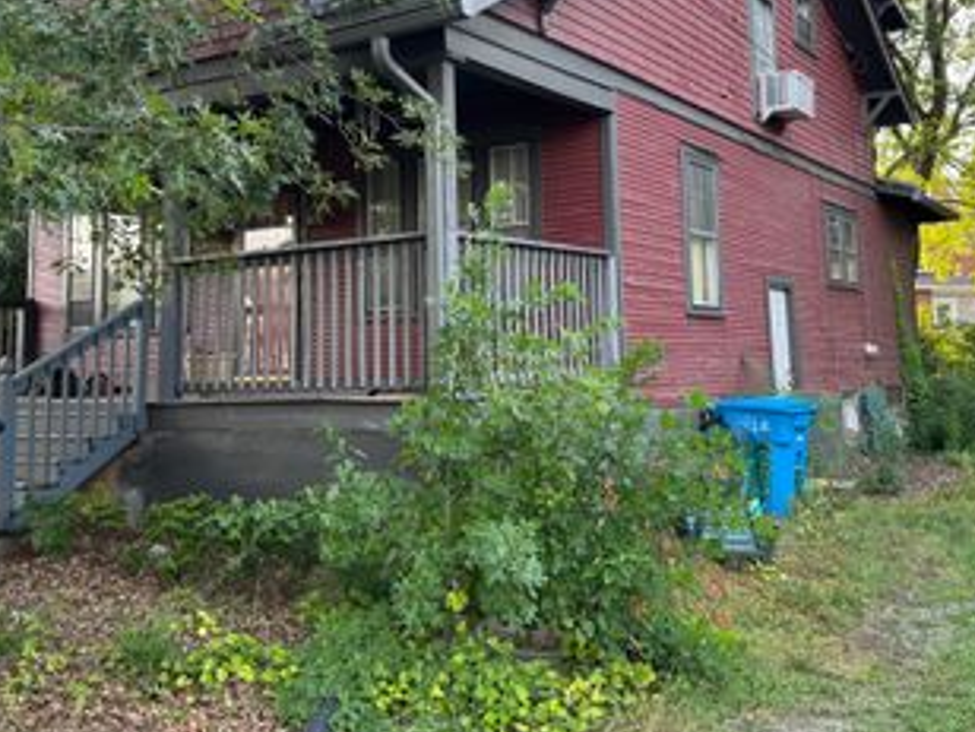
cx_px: 472
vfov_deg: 36.2
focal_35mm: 39
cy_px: 211
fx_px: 1098
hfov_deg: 47.9
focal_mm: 6.76
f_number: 1.78
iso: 100
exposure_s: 1/156
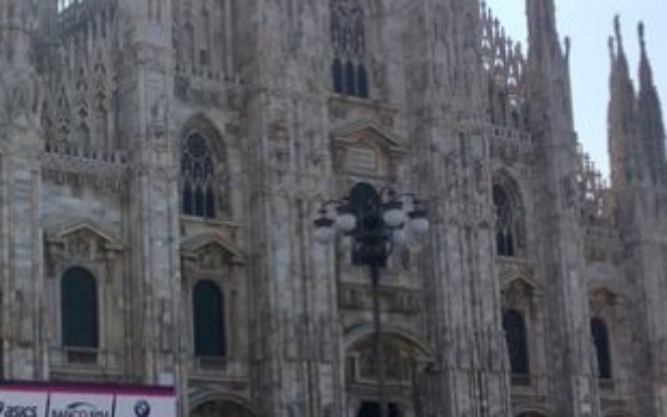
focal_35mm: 69
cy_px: 335
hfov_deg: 29.0
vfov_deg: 18.7
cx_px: 116
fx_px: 1255
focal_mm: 4.15
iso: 25
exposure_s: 1/2564
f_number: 2.2
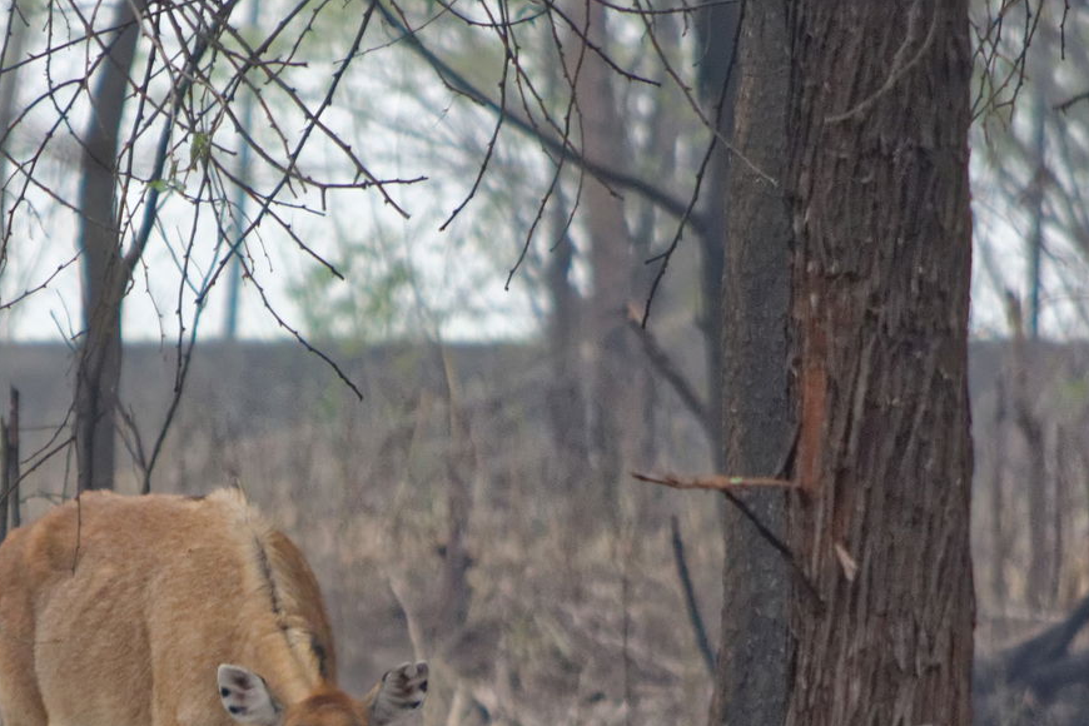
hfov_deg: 2.1
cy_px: 718
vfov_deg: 1.4
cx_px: 272
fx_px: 30036
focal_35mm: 993
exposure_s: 1/400
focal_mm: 300
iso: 1600
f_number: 5.6
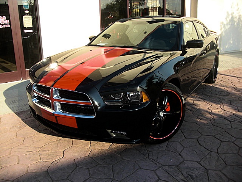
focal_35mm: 36
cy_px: 91
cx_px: 121
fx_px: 252
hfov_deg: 51.4
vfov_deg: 39.7
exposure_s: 1/400
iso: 50
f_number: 2.8
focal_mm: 6.3
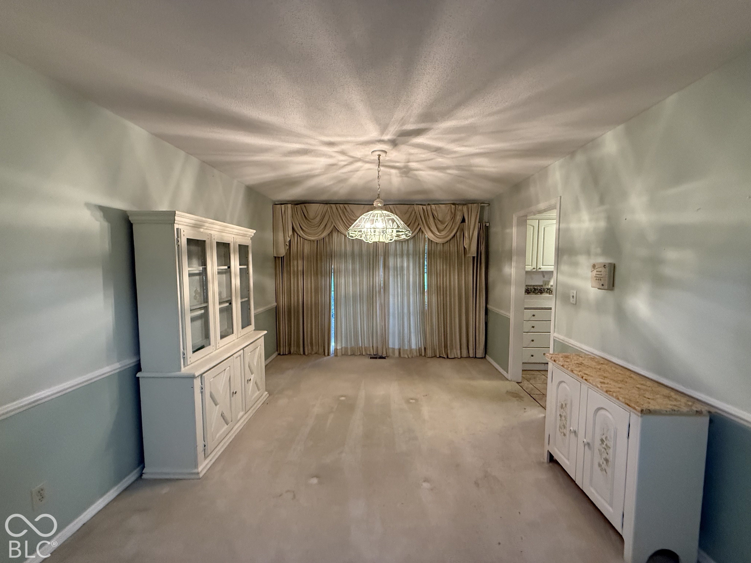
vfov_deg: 85.7
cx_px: 376
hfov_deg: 102.1
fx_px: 304
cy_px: 282
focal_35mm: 14
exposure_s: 1/60
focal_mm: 2.22
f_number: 2.2
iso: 640
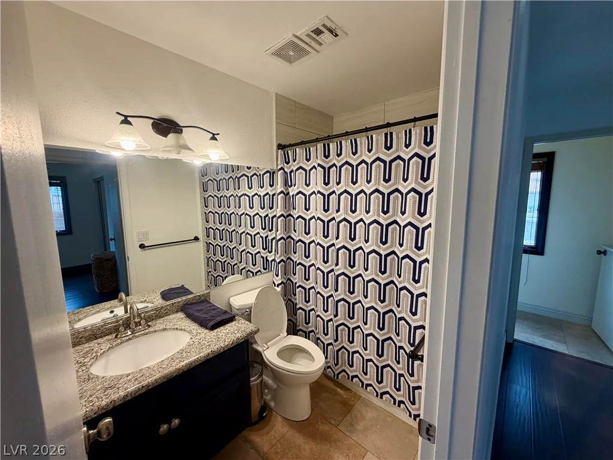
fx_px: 248
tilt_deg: -8.2
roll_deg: +0.7
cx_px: 306
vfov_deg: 85.7
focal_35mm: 14
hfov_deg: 102.1
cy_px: 230
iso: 160
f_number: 2.2
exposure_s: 1/120
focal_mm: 2.22
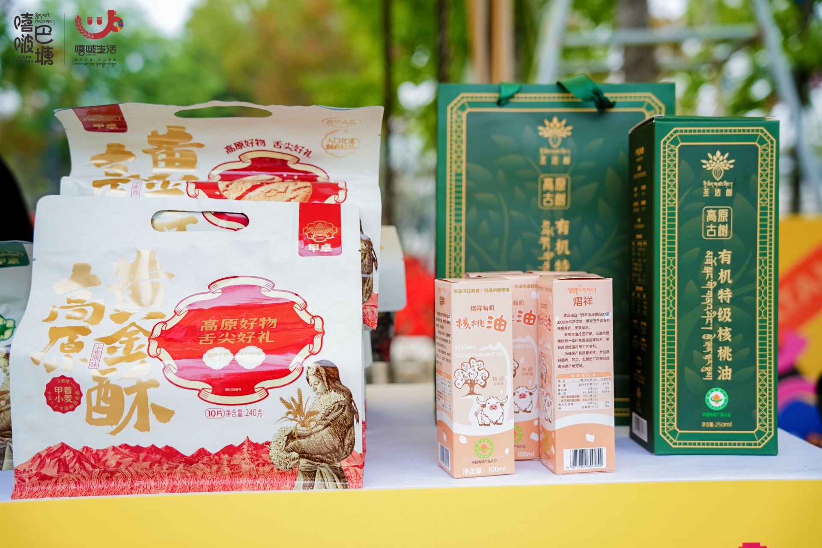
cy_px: 274
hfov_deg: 44.0
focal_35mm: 45
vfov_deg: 30.1
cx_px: 411
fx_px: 1018
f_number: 3.5
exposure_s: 1/400
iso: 250
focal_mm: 44.6
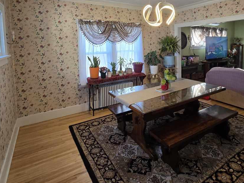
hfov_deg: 81.6
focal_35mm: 20
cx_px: 132
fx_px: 141
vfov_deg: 63.6
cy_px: 55
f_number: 2.2
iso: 80
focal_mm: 2.2
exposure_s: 1/60
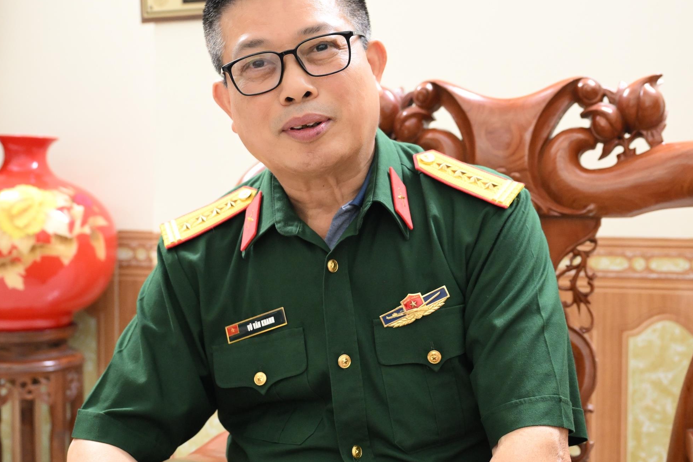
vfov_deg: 25.6
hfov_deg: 37.7
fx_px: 1016
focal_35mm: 53
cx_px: 346
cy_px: 231
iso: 4000
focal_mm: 34.5
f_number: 4
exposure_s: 1/50
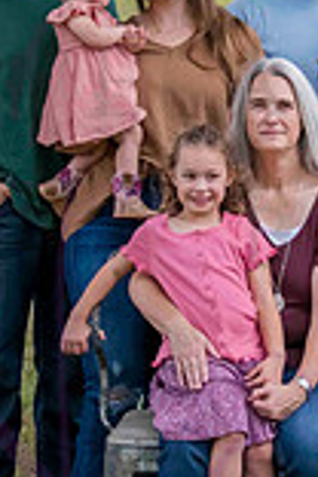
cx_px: 370
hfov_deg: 7.3
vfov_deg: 11.1
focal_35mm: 186
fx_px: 2464
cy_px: 231
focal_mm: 50
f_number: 4.2
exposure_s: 1/640
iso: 400
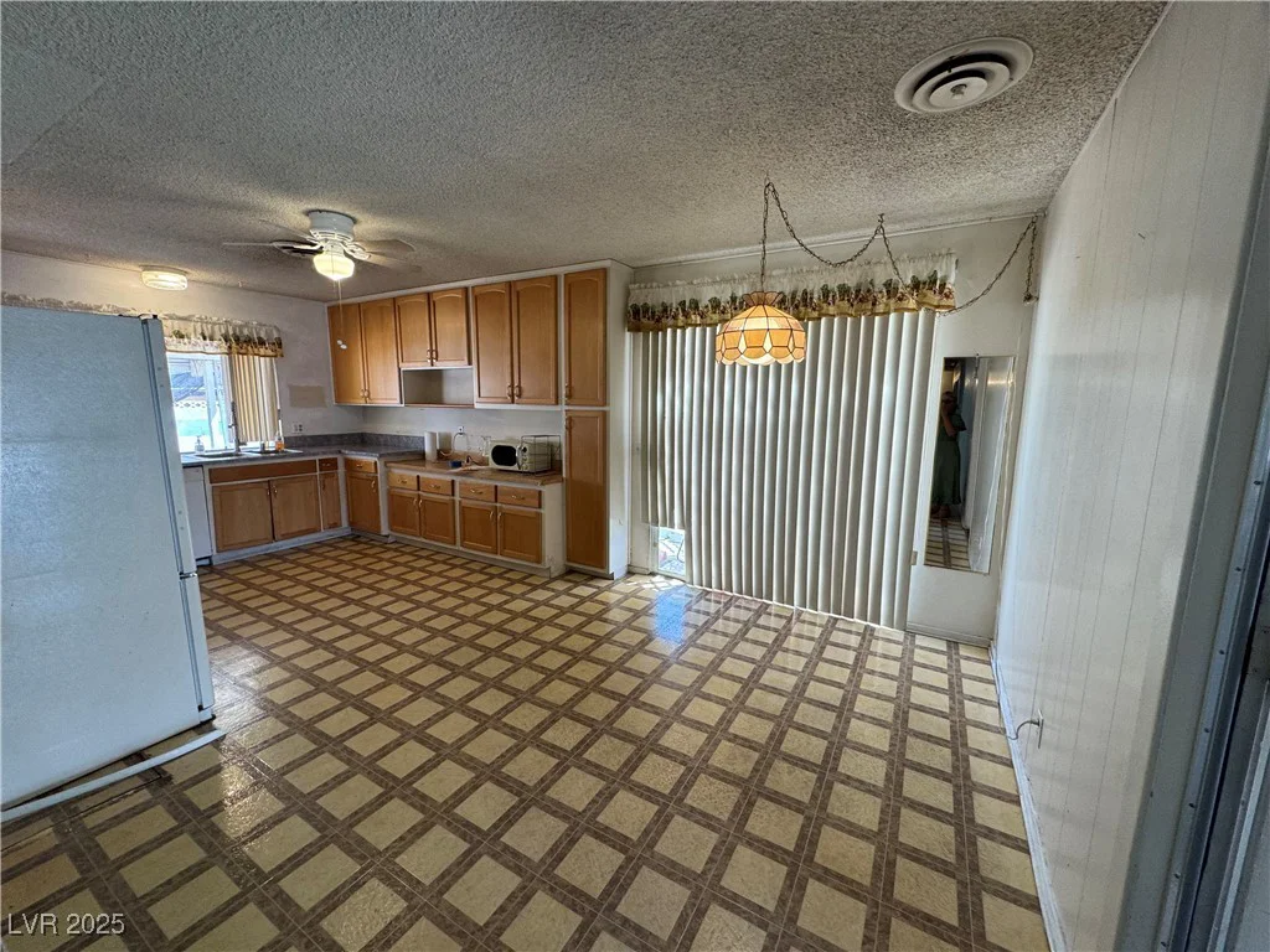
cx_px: 635
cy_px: 476
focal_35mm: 14
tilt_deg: -8.3
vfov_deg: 85.7
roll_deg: -0.8
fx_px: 514
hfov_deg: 102.1
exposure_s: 1/120
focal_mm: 2.22
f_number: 2.2
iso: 125
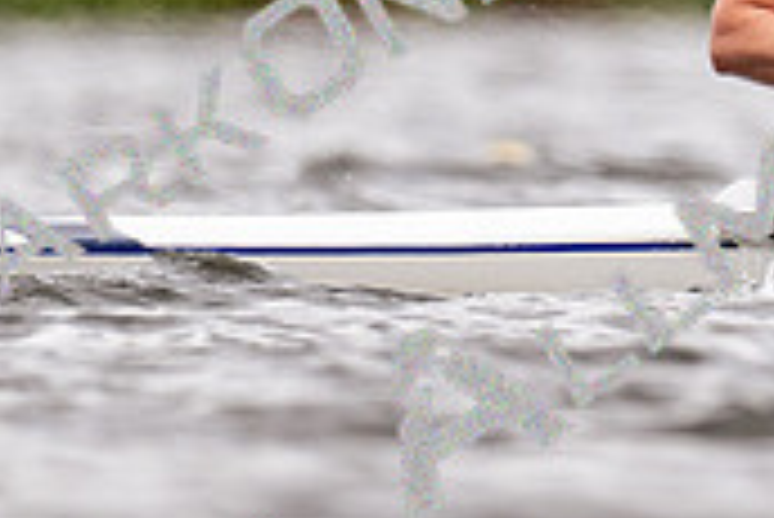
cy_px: -171
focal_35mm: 3029
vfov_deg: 0.5
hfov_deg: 0.7
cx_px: 1300
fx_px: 65177
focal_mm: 600
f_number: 4
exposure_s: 1/2500
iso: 560
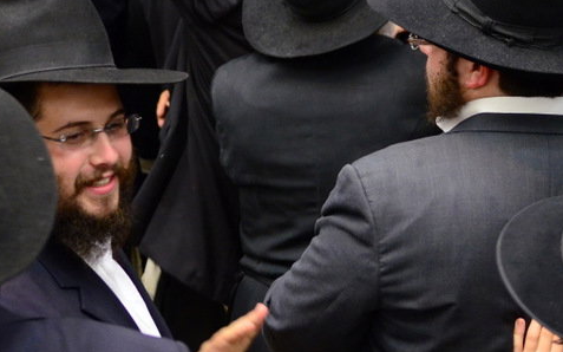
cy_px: 115
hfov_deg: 23.0
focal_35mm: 90
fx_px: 1379
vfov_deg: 14.5
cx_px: 181
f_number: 2.8
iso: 2000
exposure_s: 1/125
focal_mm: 35
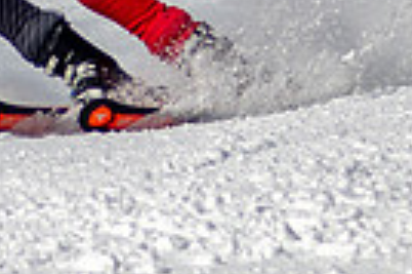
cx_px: 76
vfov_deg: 0.5
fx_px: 33343
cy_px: -182
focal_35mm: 2917
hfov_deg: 0.7
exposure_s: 1/6400
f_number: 2.8
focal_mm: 300
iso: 100
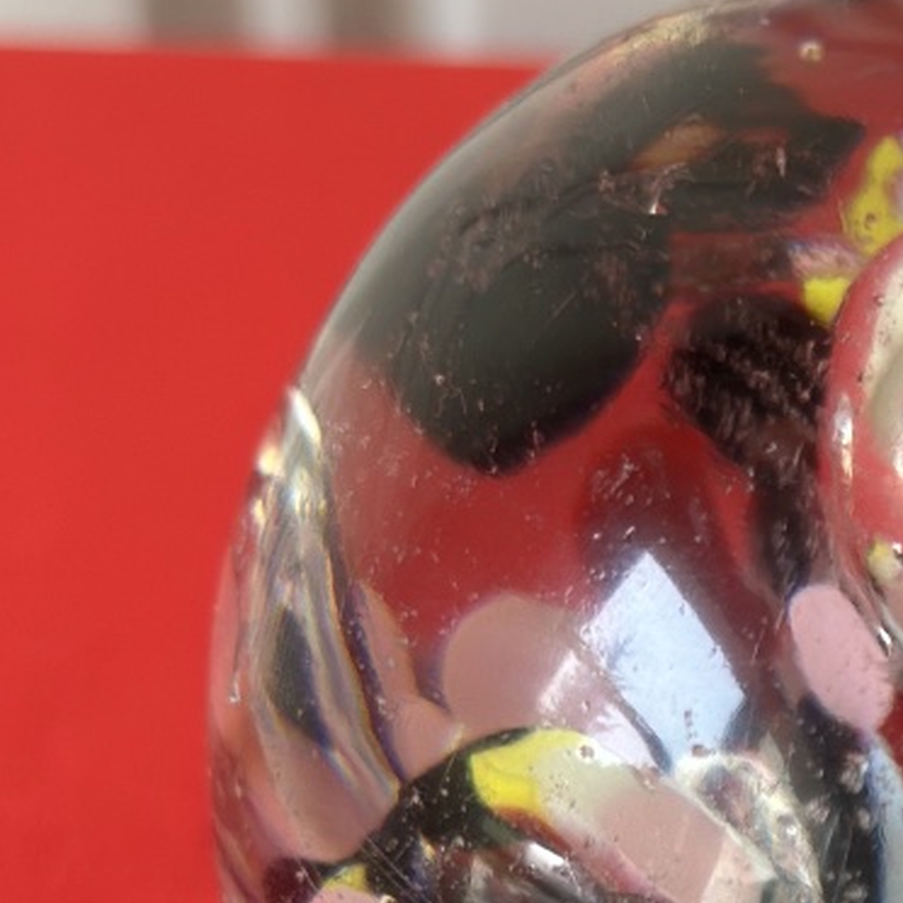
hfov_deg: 12.5
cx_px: 1010
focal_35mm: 137
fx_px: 4043
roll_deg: -3.6
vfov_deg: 12.5
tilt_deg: -35.7
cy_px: 961
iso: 125
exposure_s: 1/121
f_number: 1.78
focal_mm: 6.86
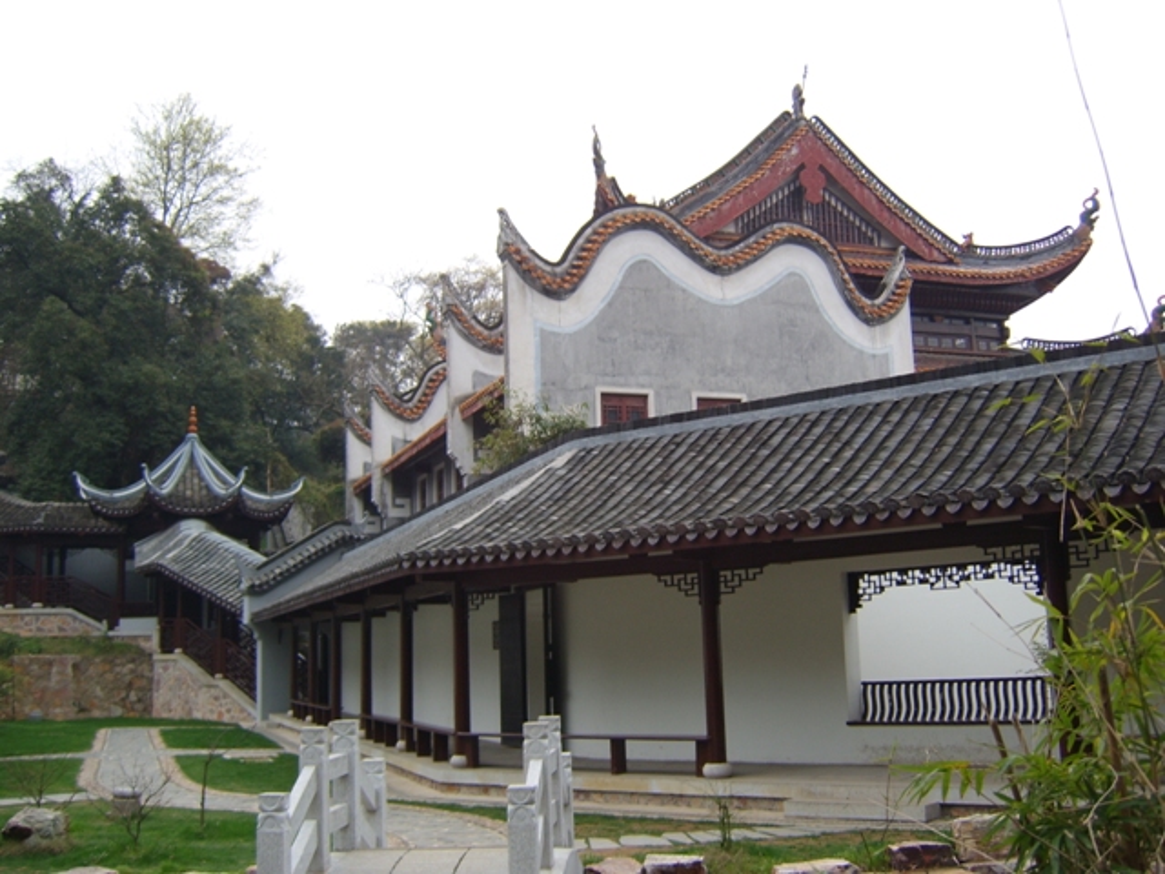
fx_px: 1043
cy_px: 437
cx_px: 582
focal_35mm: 31
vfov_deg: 45.4
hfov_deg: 58.4
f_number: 2.7
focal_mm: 8.13
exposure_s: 1/125
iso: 50
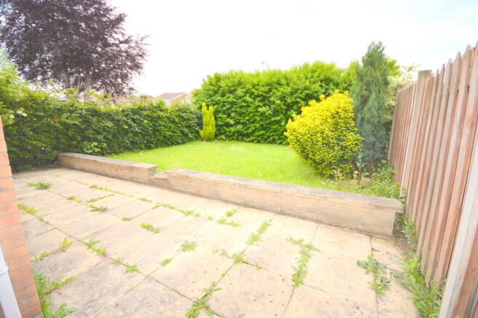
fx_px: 199
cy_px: 159
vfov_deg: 77.2
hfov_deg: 100.4
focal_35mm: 15
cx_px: 239
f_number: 4.5
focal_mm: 10
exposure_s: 1/200
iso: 100
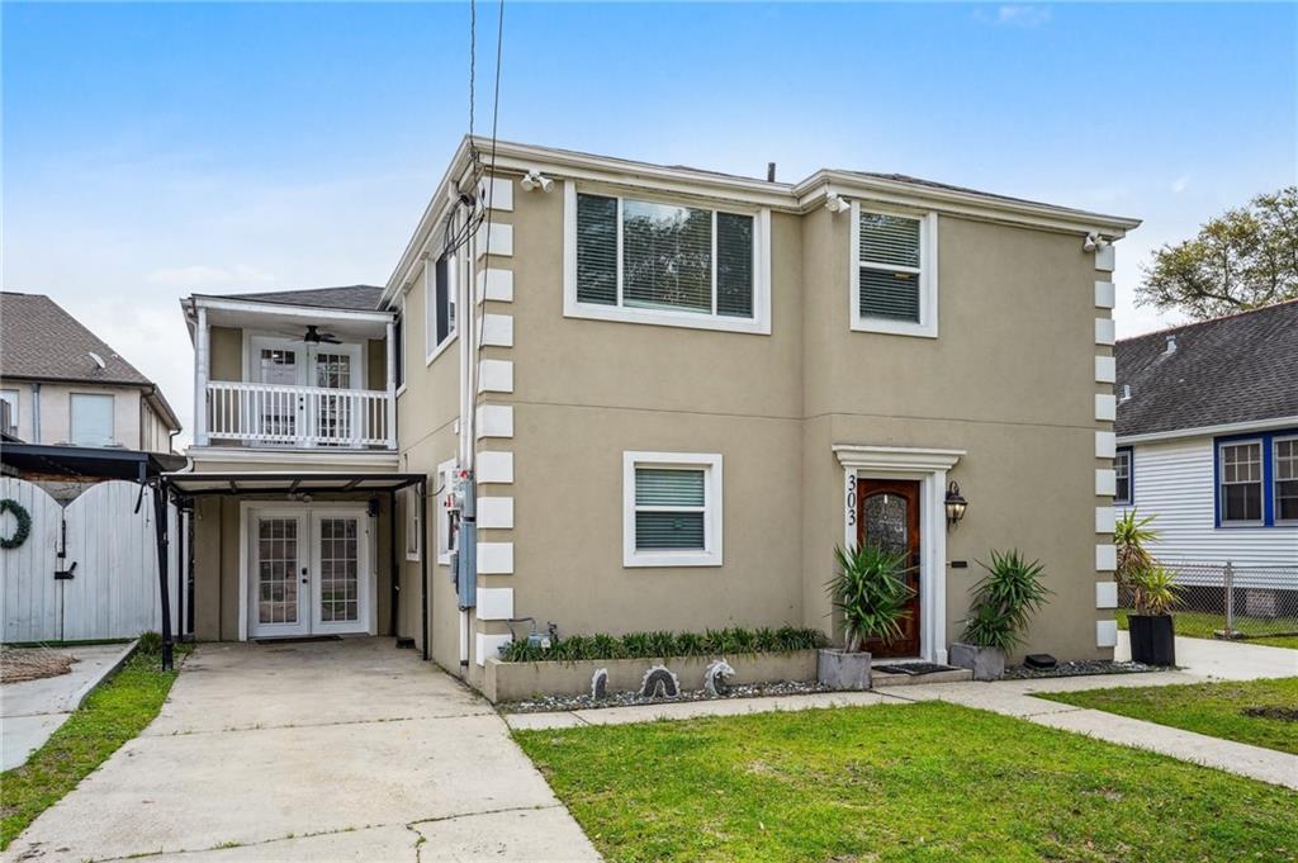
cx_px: 649
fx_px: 973
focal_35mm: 27
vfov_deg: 47.9
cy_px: 432
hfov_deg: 67.4
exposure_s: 1/400
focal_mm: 27
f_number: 11
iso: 800
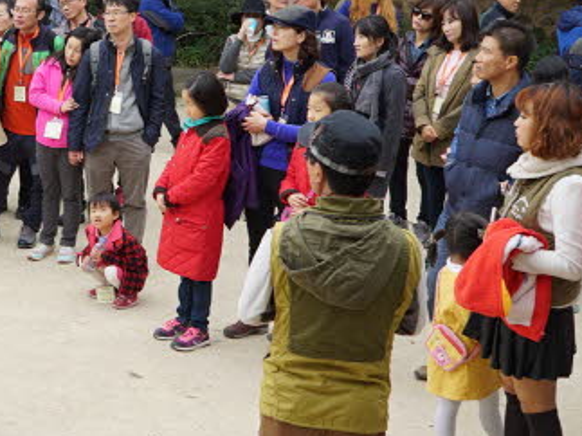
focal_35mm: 71
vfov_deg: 20.6
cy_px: 150
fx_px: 1193
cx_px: 5
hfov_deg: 26.0
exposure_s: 1/100
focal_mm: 28
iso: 100
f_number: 5.6
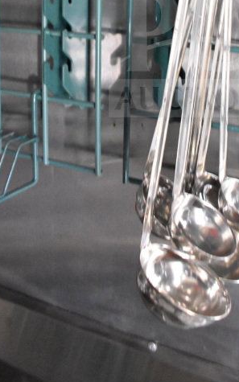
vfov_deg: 36.3
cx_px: 199
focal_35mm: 53
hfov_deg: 24.0
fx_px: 552
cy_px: 53
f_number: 3.5
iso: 6400
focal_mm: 18
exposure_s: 1/30
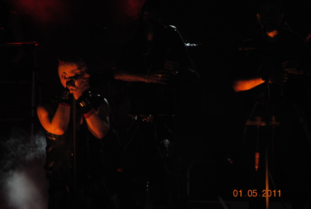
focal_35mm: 300
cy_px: 104
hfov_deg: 6.9
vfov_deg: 4.6
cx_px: 156
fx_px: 2597
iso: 200
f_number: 5.6
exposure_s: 1/60
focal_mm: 200
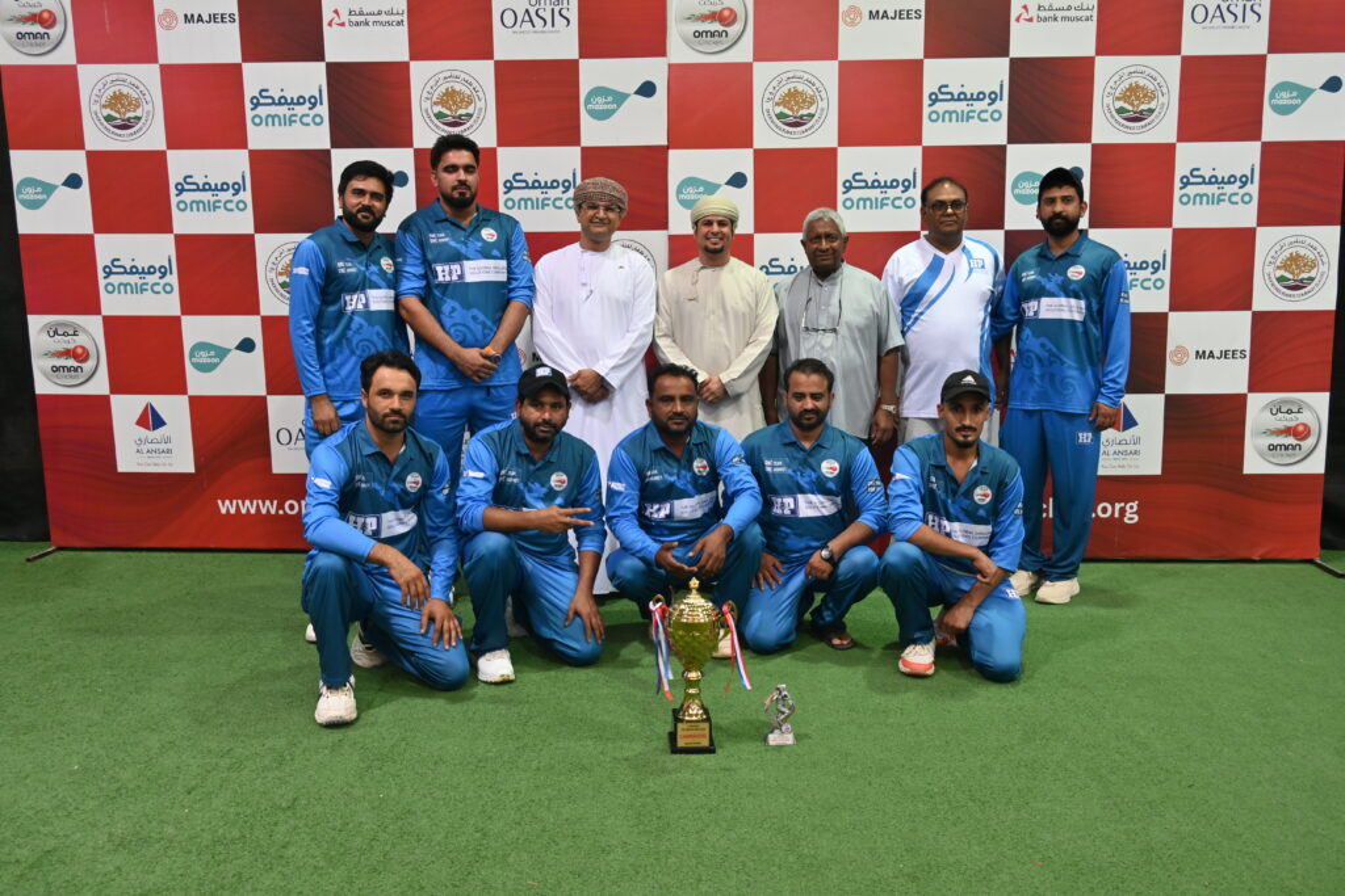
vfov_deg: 40.8
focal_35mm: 32
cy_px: 448
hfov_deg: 58.3
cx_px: 672
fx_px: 1205
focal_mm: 21.5
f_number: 5
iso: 280
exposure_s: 1/25
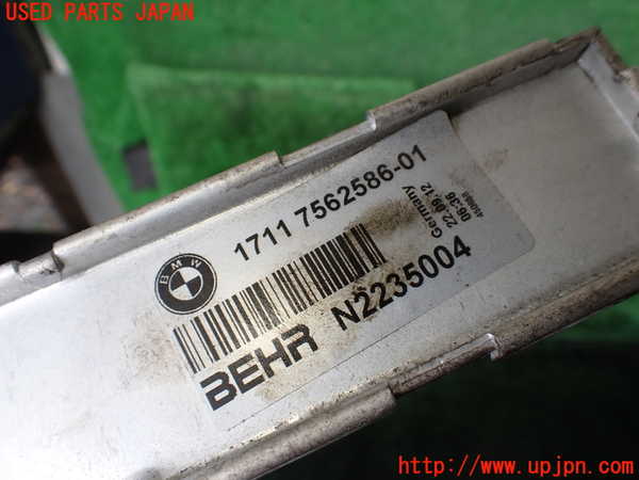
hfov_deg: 60.0
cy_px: 240
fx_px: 554
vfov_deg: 46.8
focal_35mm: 30
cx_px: 320
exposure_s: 1/160
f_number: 3.2
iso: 100
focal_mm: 5.4
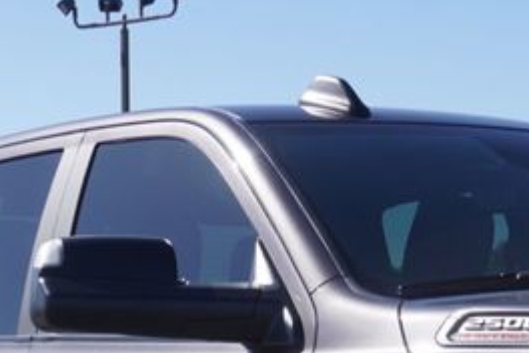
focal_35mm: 134
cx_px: 495
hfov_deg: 15.1
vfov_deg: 9.7
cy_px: 666
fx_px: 1968
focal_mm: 23
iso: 100
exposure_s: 1/200
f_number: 8
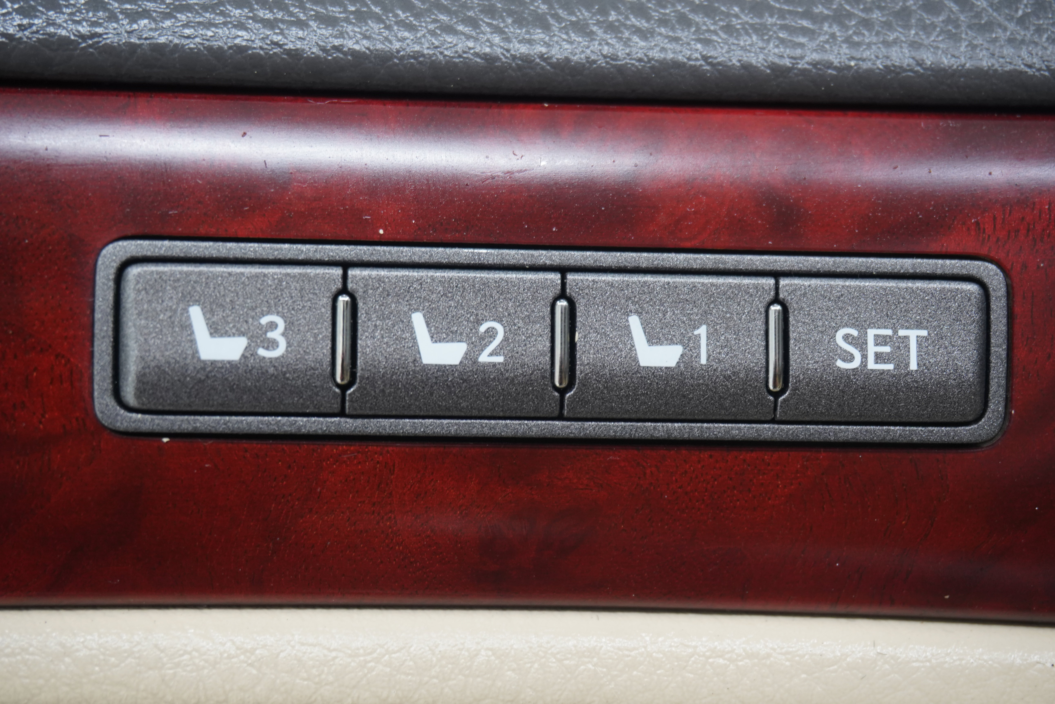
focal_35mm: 61
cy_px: 352
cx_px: 528
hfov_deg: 32.9
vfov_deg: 22.3
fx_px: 1788
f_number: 5.6
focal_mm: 41
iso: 800
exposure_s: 1/80
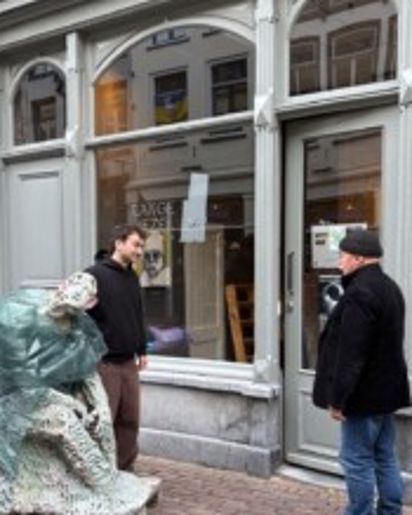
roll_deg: +1.2
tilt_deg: -3.0
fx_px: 625
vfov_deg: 44.7
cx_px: 220
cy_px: 290
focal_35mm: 41
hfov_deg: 36.4
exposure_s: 1/122
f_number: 1.6
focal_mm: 5.96
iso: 64
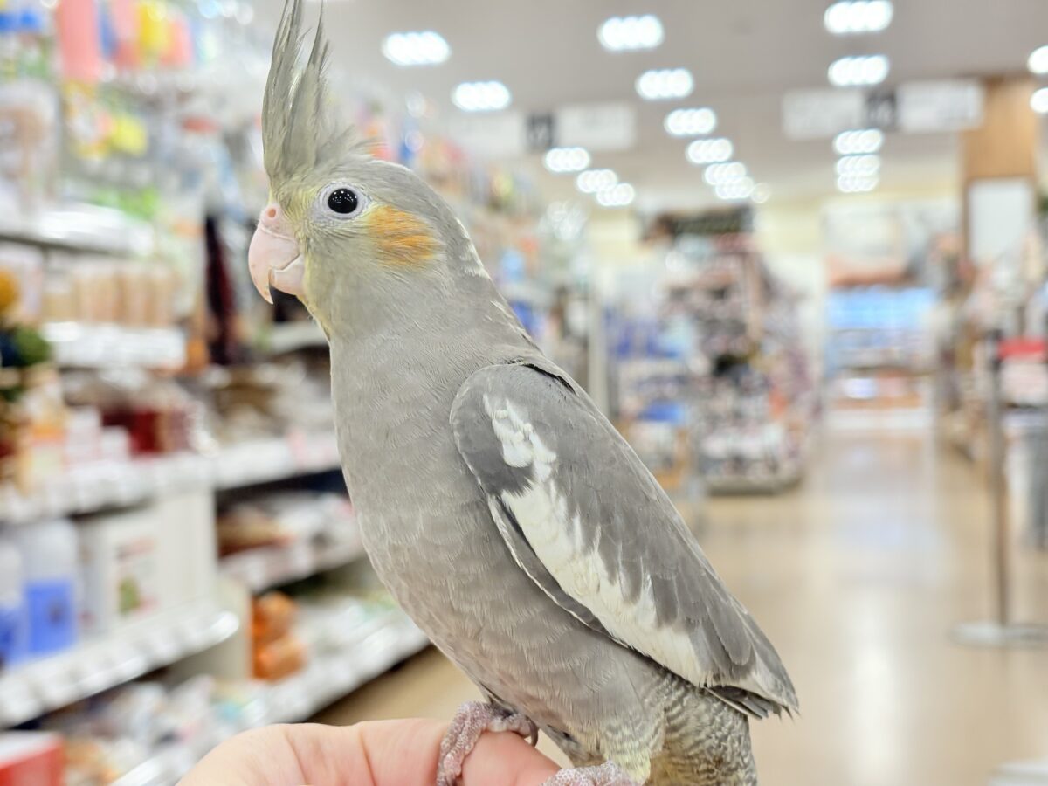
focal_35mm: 52
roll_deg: +2.6
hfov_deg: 36.8
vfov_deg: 28.0
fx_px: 1574
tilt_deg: -0.1
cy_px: 393
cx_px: 524
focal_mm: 5.96
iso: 100
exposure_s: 1/100
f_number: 1.6
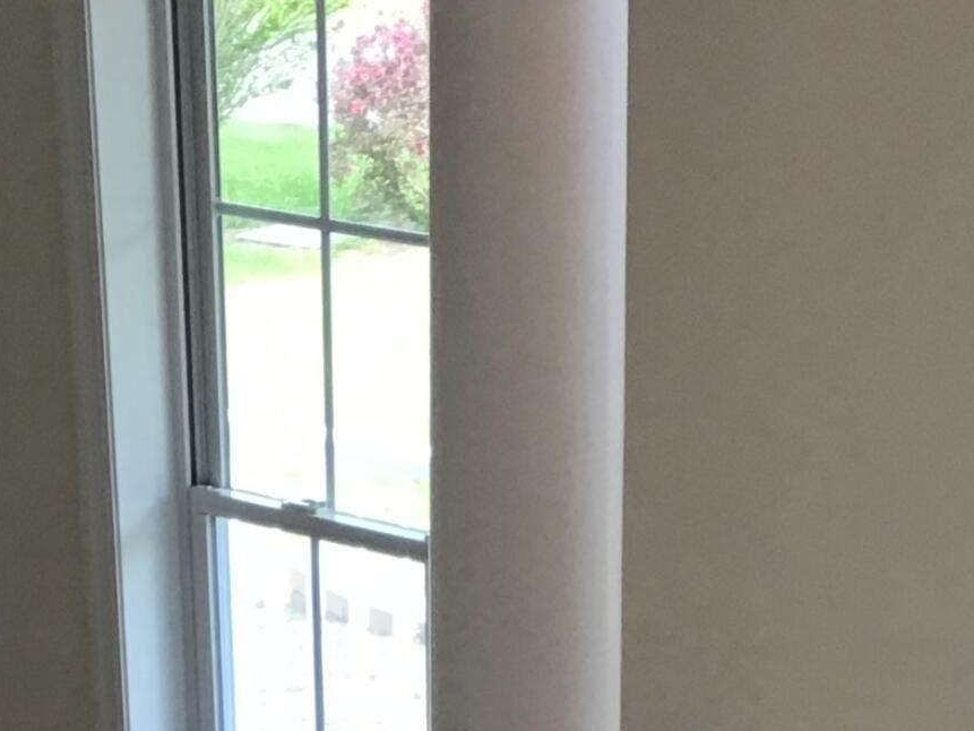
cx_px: 424
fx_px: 3039
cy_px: 992
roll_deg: -0.8
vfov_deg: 13.2
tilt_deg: -24.6
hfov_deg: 18.2
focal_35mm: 108
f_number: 2.4
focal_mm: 3.3
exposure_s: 1/30
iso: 25
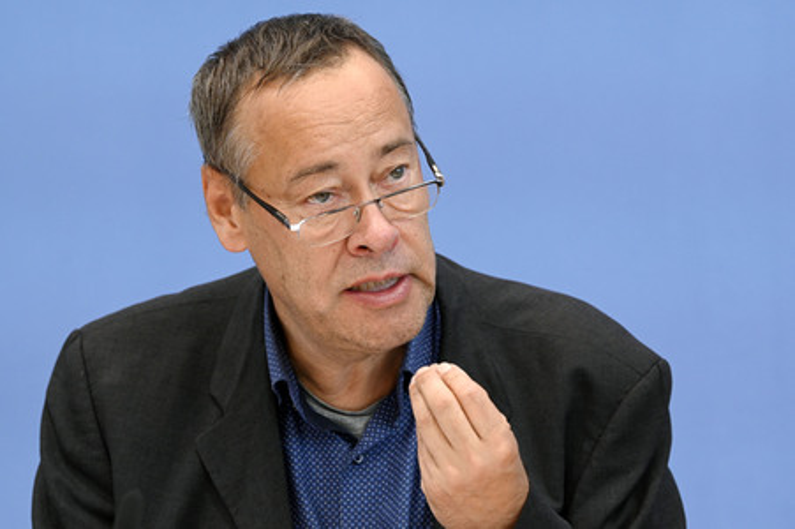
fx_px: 2979
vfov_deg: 10.1
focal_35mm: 135
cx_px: 398
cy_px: 264
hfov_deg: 15.2
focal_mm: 135
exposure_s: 1/500
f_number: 5.6
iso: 3200
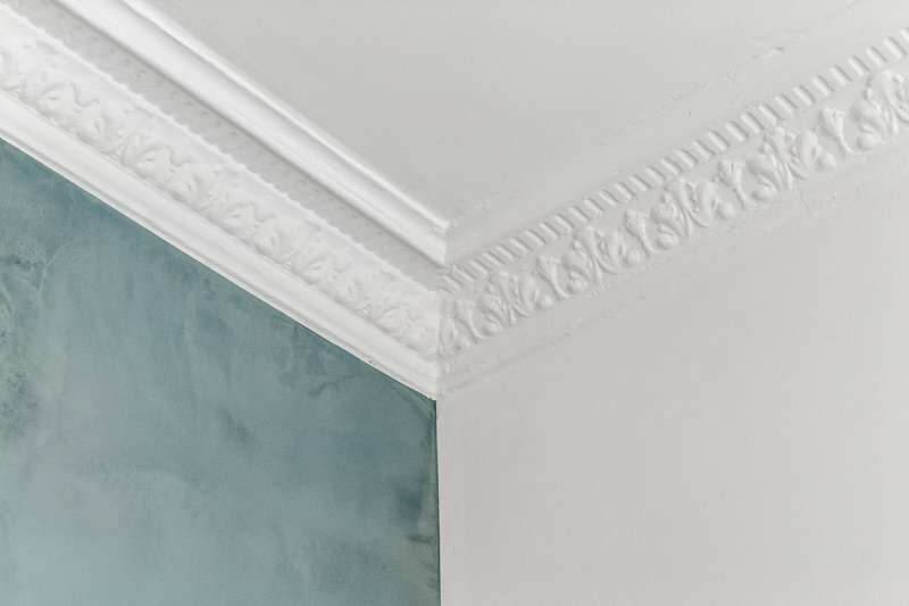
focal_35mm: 63
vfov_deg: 21.6
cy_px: 303
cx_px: 454
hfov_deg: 31.9
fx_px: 1590
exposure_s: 1/25
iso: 500
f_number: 5.6
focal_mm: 42
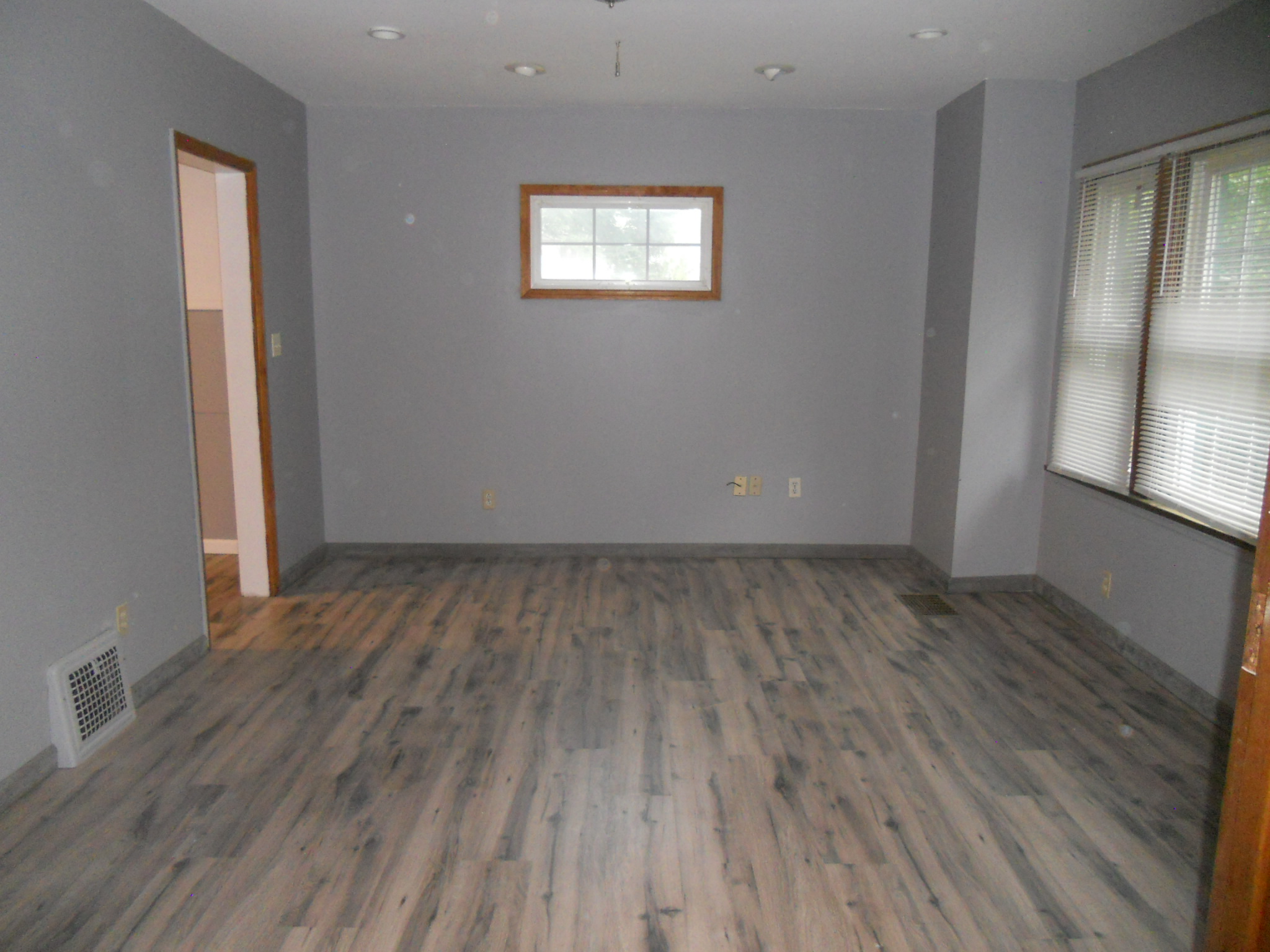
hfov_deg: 65.3
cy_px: 476
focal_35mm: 27
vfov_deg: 51.4
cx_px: 635
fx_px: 991
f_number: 3.2
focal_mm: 4.9
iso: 500
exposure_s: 1/25
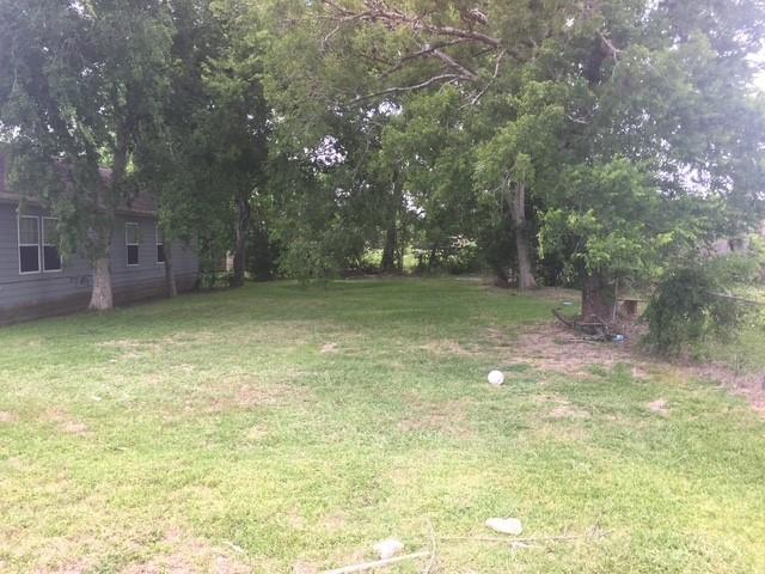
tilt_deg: -5.4
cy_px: 287
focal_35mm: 29
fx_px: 641
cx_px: 382
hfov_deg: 61.7
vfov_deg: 48.2
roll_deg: -0.5
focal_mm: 4.15
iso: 32
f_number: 2.2
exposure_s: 1/370
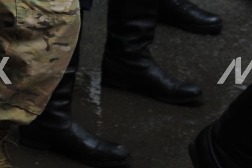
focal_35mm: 213
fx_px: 1490
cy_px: -206
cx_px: -303
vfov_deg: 6.2
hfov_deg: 8.9
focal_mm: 40
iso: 640
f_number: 4.5
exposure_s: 1/640
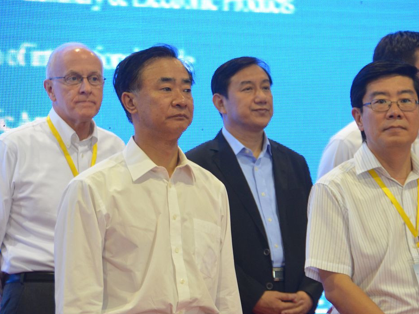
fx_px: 3009
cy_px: 175
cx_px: 222
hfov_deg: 8.0
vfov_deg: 6.0
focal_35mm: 249
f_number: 5.6
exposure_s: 1/30
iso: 1400
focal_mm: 135
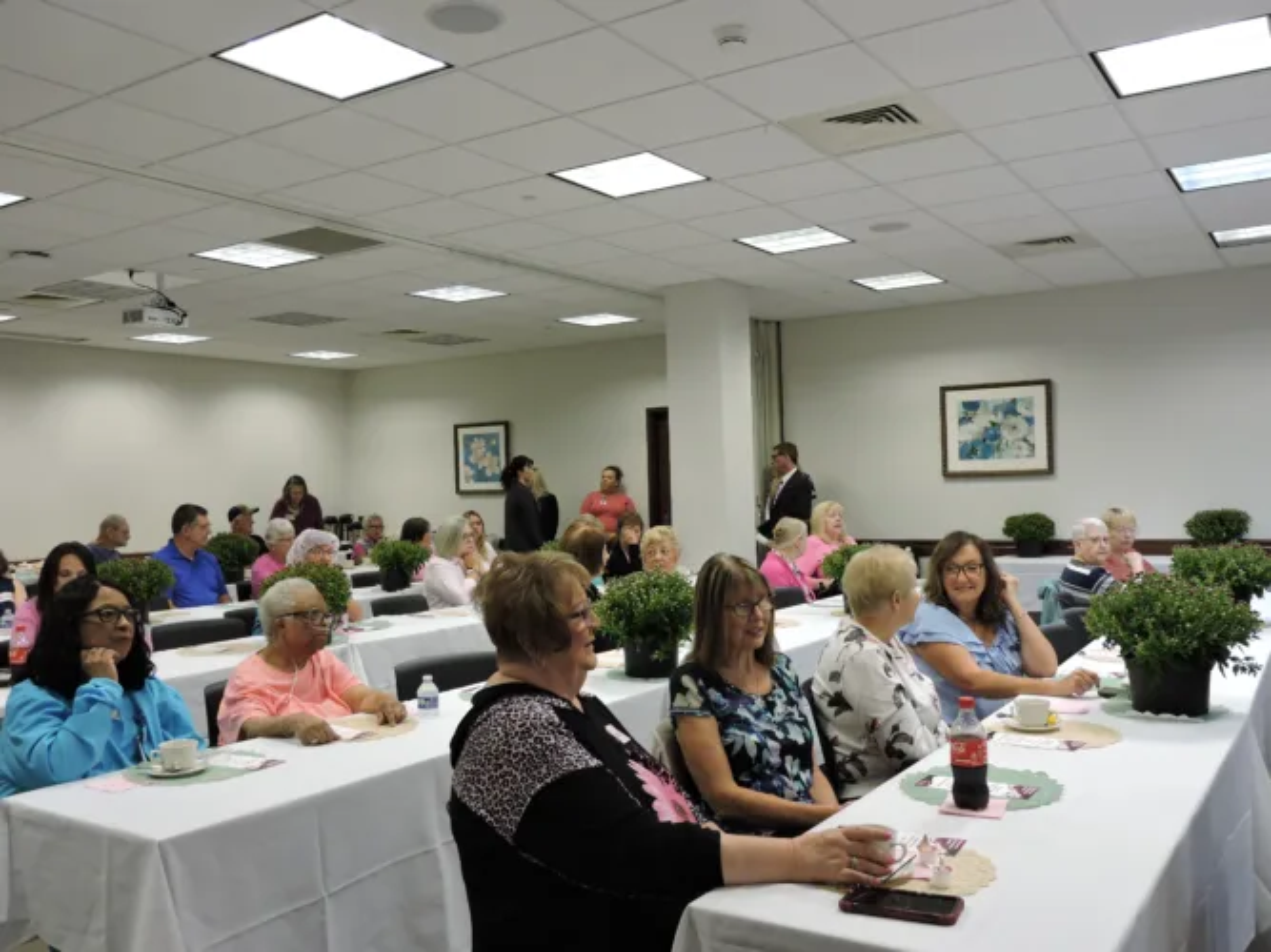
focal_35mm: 30
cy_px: 476
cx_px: 636
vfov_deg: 46.8
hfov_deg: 60.0
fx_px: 1101
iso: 280
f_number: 3.1
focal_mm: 5.4
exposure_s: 1/30
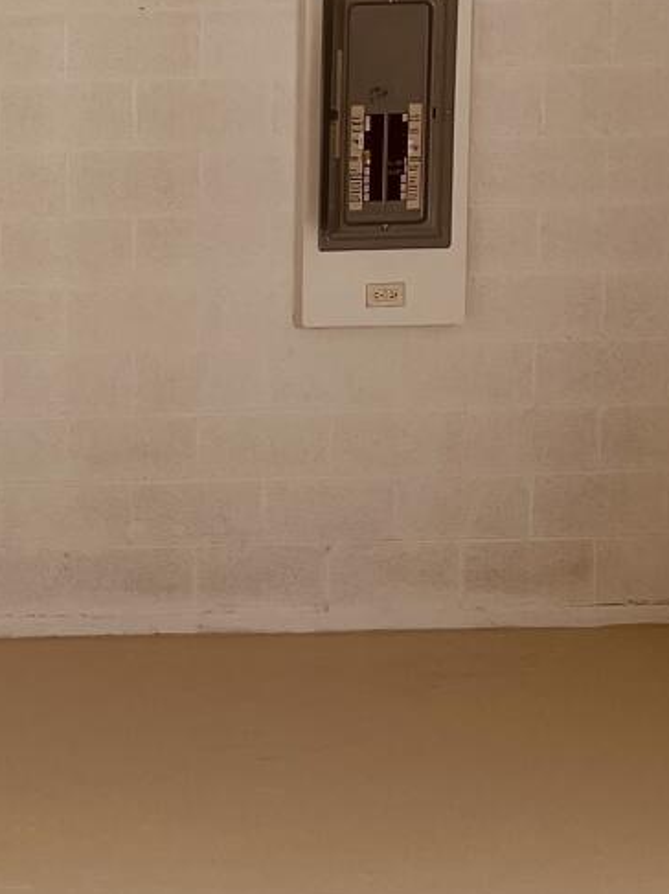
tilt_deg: -10.2
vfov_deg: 18.3
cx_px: -189
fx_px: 2760
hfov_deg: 13.4
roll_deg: +1.3
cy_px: 638
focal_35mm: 107
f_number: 1.5
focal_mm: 5.7
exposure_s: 1/572
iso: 50
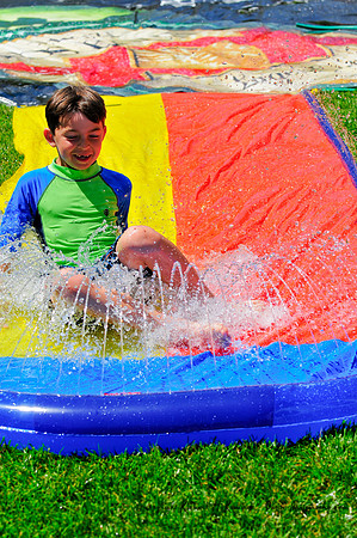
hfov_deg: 13.0
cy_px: 269
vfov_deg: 19.5
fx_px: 1565
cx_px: 178
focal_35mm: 105
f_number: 5.6
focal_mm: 70
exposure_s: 1/1250
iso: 200
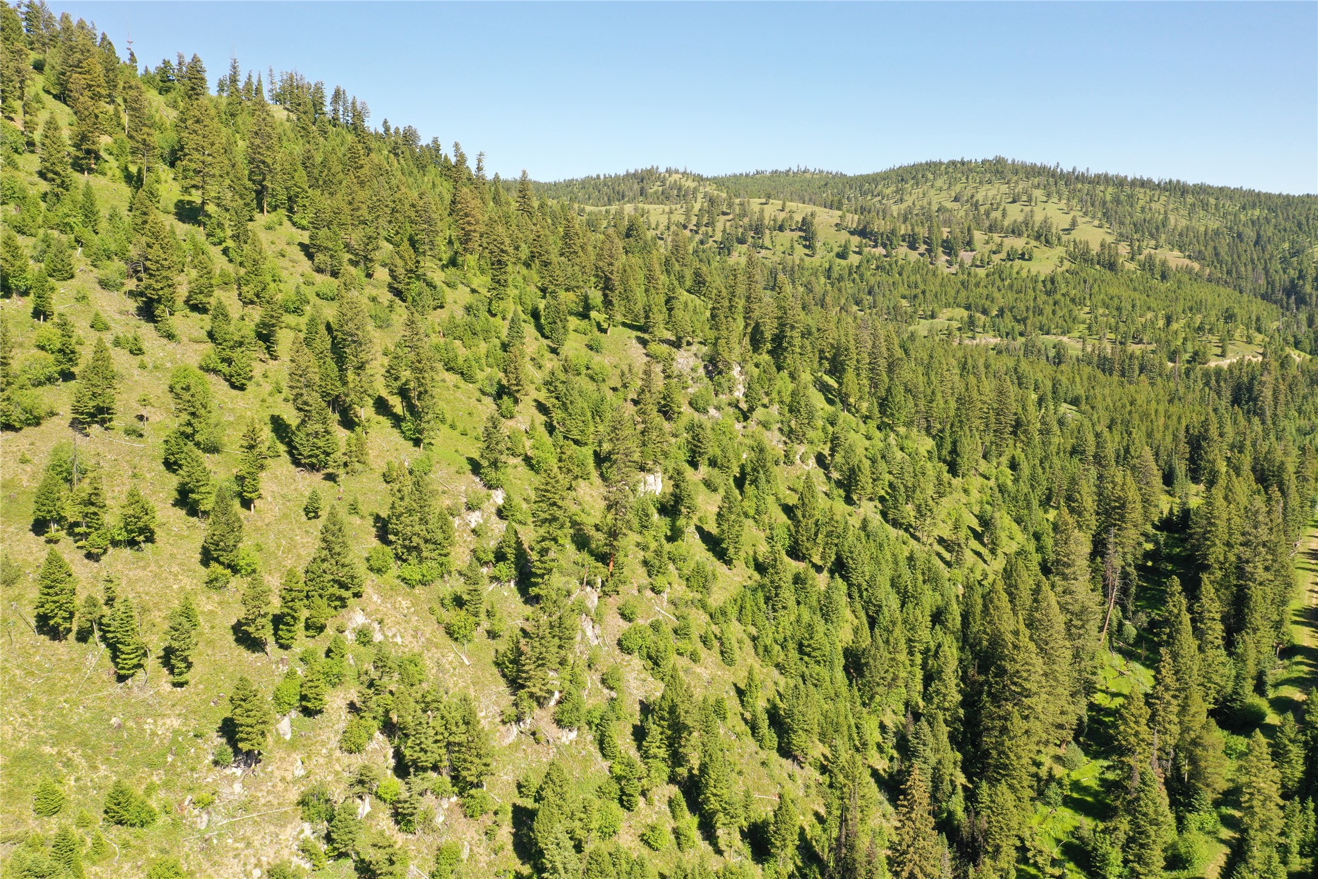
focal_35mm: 28
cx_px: 659
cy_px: 440
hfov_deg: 65.5
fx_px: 1025
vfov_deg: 46.4
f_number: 5
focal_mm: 10.26
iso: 100
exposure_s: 1/240
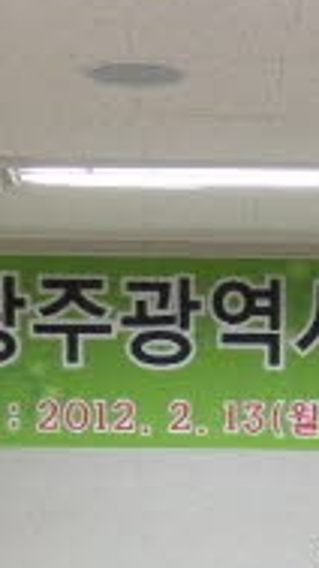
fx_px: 2442
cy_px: 917
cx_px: 361
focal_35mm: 162
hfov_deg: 7.4
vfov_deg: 12.5
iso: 400
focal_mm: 5.8
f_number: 3.2
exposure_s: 1/60
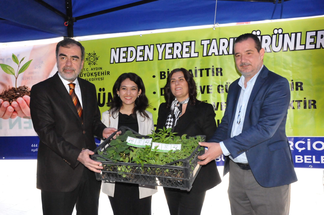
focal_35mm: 33
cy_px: 108
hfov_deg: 57.3
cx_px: 162
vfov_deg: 39.9
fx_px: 297
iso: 3200
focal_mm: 22
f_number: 8
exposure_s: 1/250
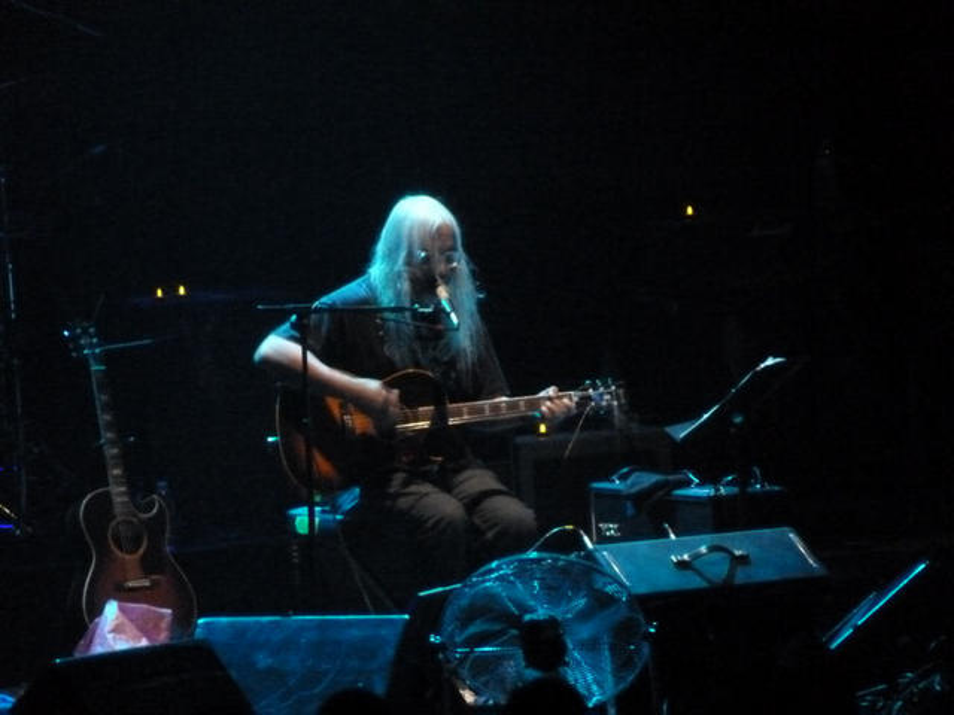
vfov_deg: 4.2
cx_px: 477
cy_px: 358
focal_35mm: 355
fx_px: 9784
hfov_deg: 5.6
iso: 1600
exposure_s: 1/8
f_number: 5.9
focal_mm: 63.6
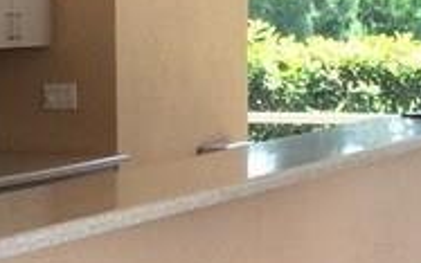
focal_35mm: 168
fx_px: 1928
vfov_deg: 7.8
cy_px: 294
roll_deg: +1.4
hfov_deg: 12.4
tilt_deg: -9.9
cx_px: 122
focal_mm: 4.15
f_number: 2.2
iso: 32
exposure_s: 1/172
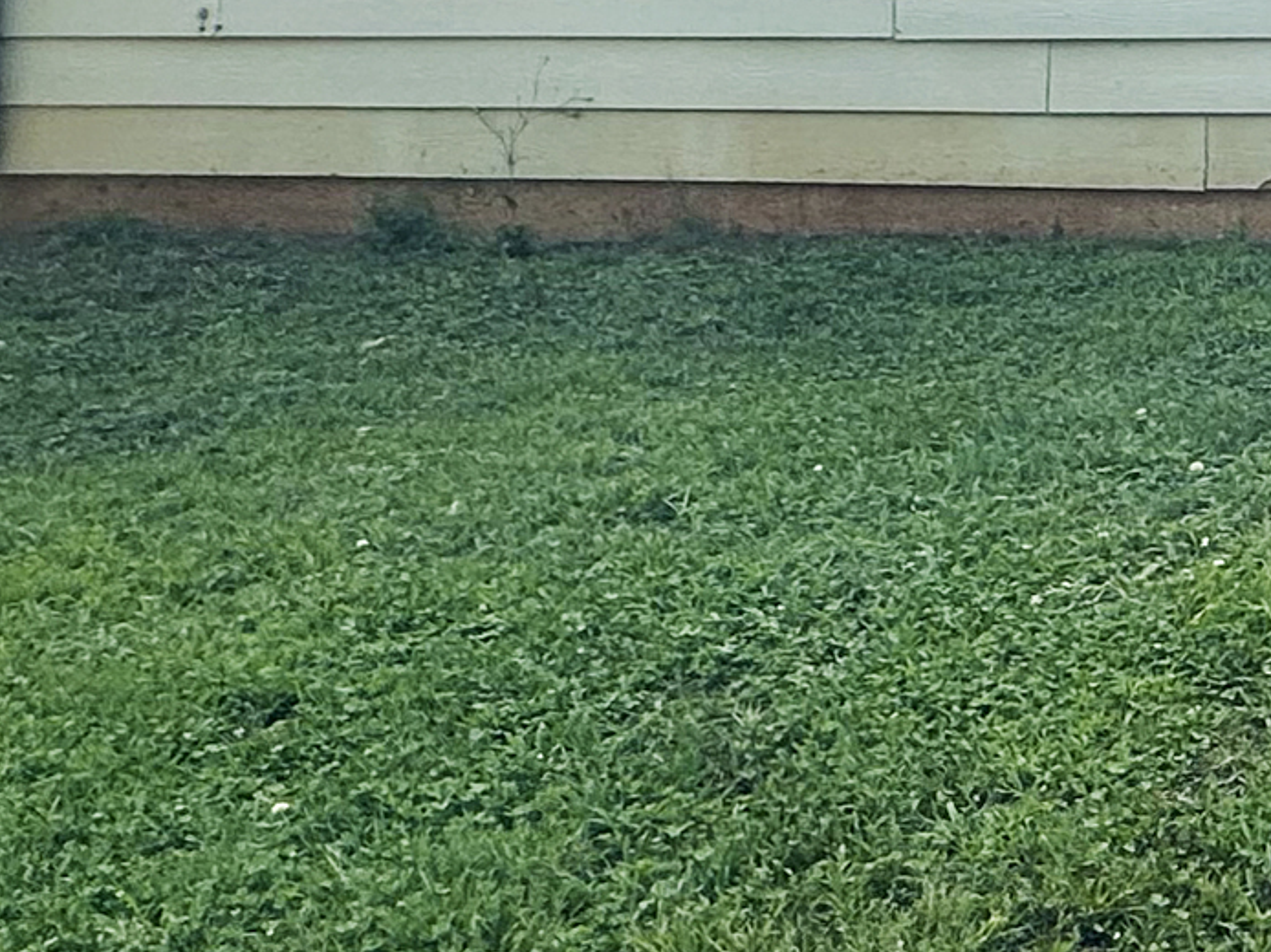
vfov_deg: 20.1
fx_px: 2276
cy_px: -507
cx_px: 1822
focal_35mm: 62
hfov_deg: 25.1
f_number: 2.2
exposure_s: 1/640
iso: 40
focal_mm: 2.22
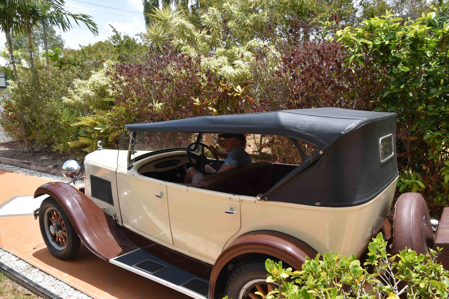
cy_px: 150
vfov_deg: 47.9
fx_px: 337
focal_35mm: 27
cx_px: 224
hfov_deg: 67.4
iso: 250
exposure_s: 1/250
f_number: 8
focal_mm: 18
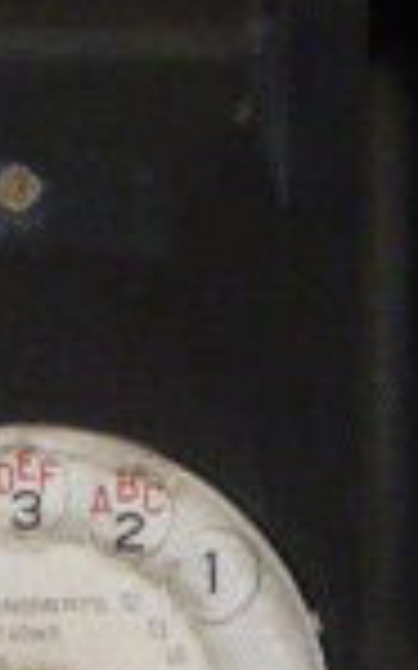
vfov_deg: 6.2
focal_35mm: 336
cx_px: 45
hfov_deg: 3.9
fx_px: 6130
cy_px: 594
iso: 800
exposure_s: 1/20
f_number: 5
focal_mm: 12.5
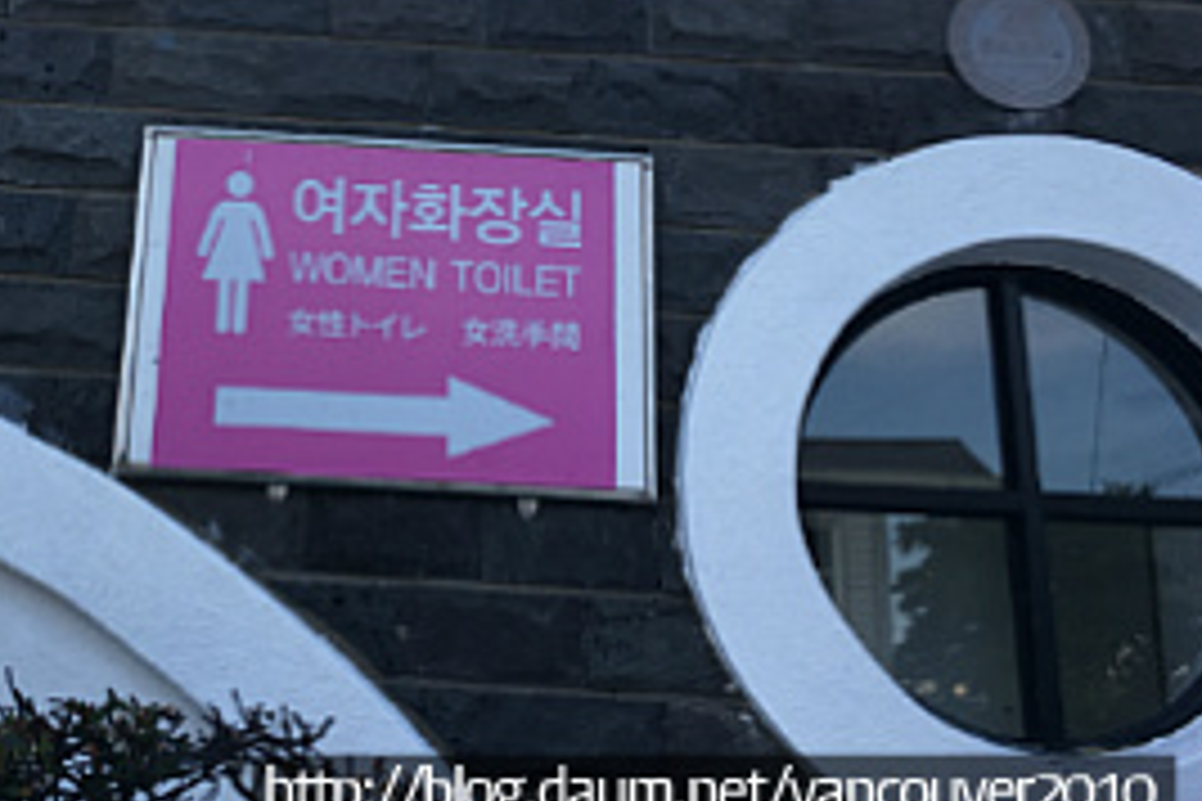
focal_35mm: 45
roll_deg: -4.5
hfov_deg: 42.5
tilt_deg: +17.5
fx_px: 1502
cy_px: 243
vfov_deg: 29.6
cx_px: 329
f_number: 2.2
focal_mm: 4.15
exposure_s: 1/458
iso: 25
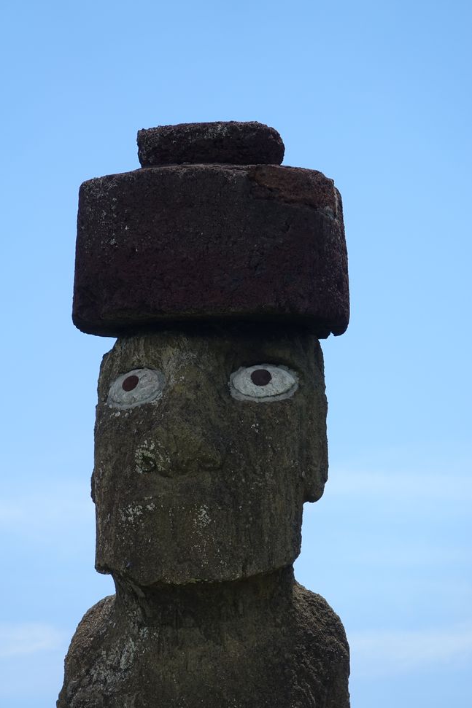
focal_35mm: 257
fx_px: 5056
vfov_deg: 8.0
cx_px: 236
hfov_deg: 5.3
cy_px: 354
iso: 100
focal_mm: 93.9
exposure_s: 1/800
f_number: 4
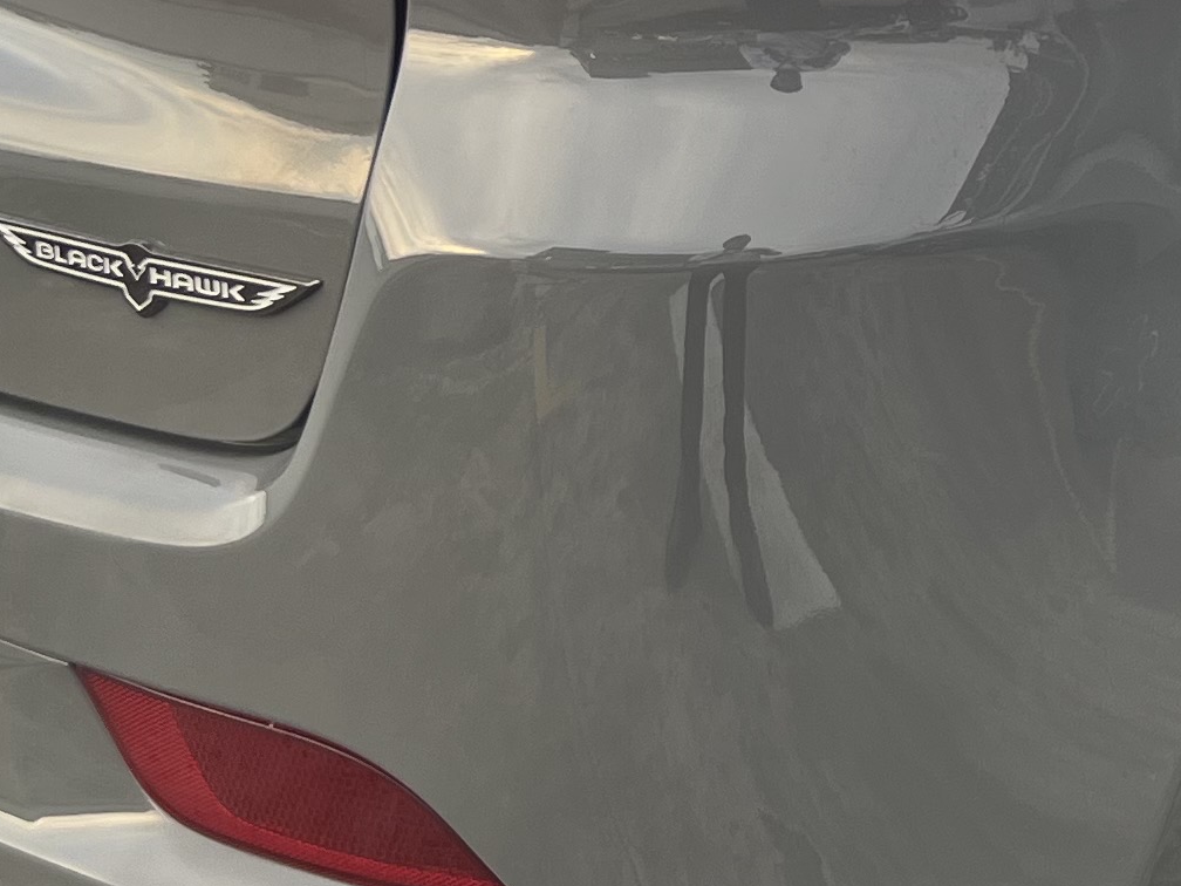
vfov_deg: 14.0
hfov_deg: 18.0
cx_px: 1398
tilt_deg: -12.7
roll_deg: +0.5
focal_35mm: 104
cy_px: -36
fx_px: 3548
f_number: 1.5
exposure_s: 1/128
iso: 32
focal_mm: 5.7
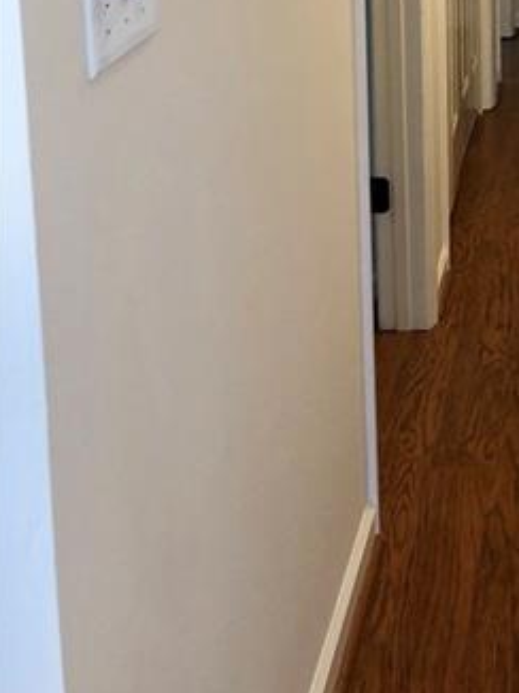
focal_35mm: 66
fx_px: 1321
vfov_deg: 27.2
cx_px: 604
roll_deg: +1.0
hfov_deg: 20.9
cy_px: -47
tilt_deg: -8.9
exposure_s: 1/24
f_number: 1.8
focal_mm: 3.99
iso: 40
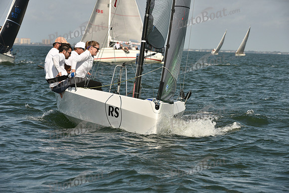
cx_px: 144
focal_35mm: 200
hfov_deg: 10.3
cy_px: 96
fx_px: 1606
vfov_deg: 6.9
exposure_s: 1/1250
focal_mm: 200
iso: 400
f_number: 10
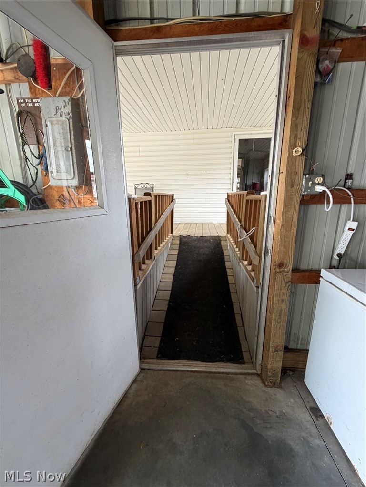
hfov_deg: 85.7
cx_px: 183
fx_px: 197
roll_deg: +0.5
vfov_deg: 102.1
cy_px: 244
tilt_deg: -13.5
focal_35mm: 14
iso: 200
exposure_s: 1/121
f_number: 2.2
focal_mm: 2.22
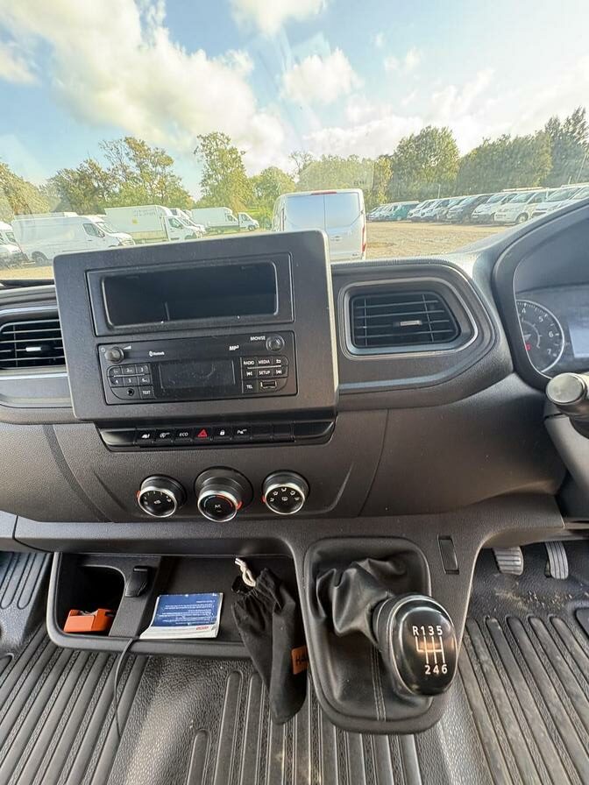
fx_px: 318
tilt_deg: -27.7
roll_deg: -2.1
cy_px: 392
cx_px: 294
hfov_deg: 85.7
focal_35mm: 14
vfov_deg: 102.1
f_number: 2.2
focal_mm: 2.22
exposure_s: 1/99
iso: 160
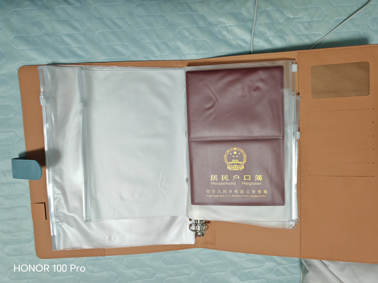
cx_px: 189
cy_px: 142
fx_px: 295
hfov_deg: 65.3
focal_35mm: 27
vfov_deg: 51.4
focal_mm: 5.52
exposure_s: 1/50
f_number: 1.95
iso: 640
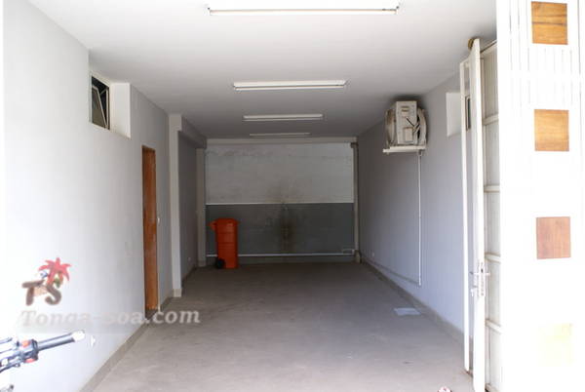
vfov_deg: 37.0
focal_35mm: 36
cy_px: 196
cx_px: 292
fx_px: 586
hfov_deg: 53.1
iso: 100
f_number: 4
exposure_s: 1/60
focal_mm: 24
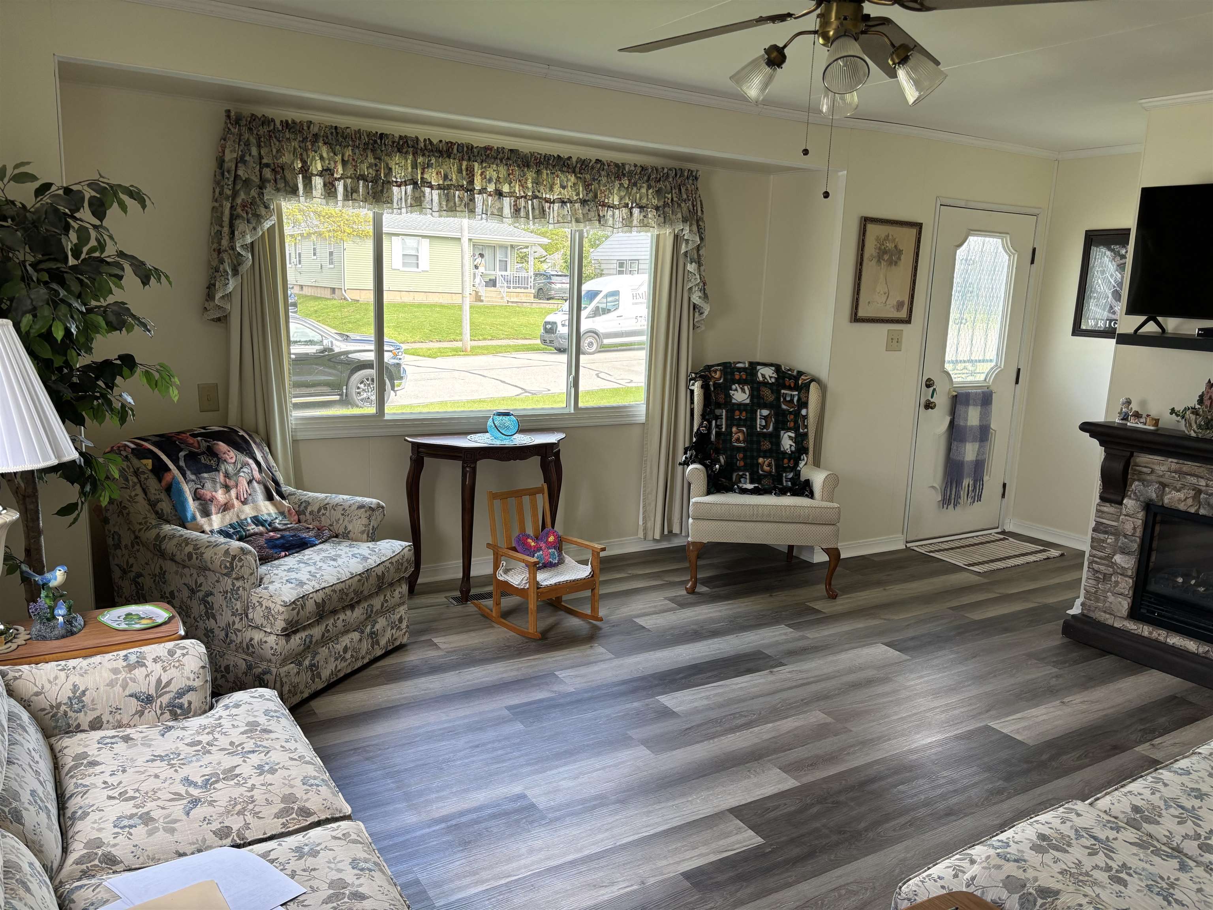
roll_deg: -2.4
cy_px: 455
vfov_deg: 53.1
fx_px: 911
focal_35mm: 26
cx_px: 606
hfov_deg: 67.3
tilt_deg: -10.9
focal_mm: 5.96
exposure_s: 1/121
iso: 80
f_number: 1.6
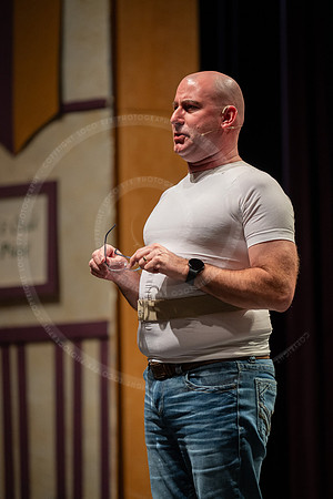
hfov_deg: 9.1
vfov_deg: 13.7
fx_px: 2081
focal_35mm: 150
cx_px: 166
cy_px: 250
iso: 2000
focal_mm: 150
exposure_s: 1/250
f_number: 2.8
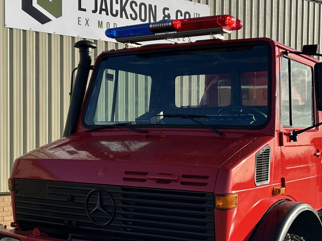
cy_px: 149
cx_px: 208
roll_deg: -1.1
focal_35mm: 55
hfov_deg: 34.7
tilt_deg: -1.1
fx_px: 512
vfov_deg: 26.5
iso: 50
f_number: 1.5
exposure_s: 1/2762
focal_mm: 5.7
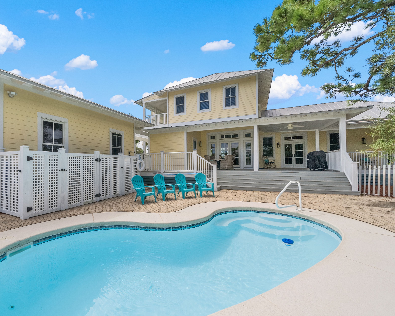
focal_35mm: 15
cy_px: 175
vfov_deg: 83.7
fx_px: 175
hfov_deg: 95.8
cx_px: 163
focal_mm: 12
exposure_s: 1/1250
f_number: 7.1
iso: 400
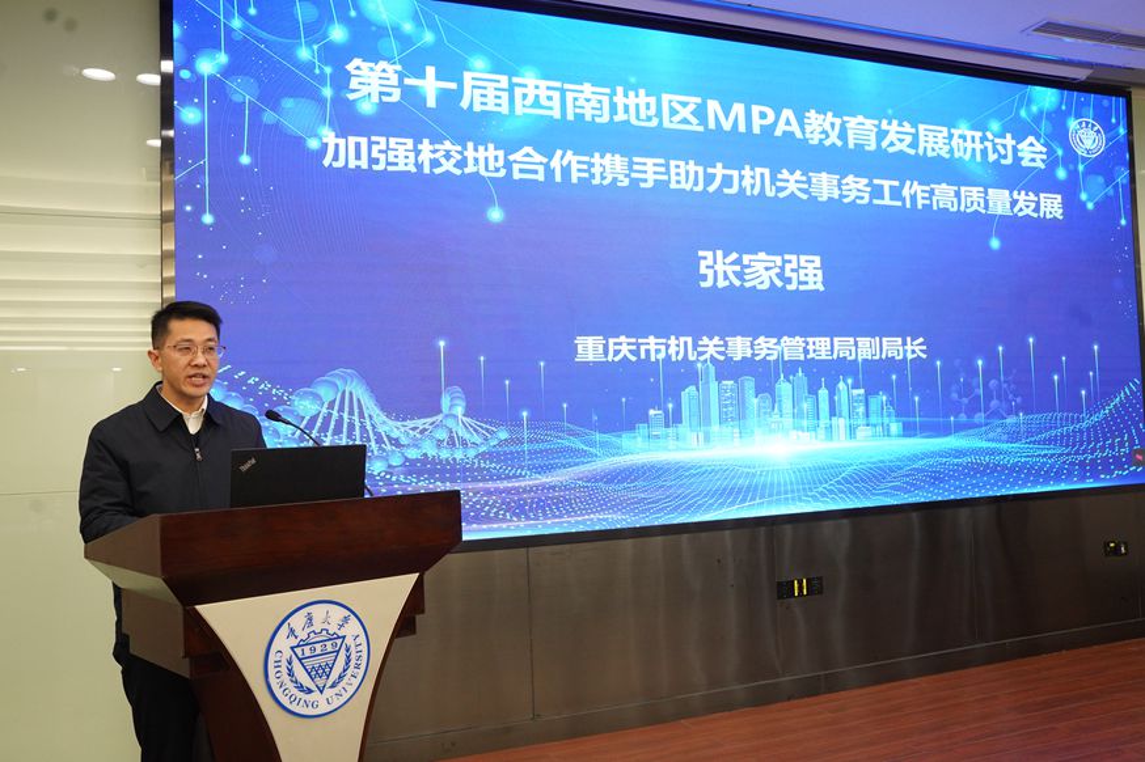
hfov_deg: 61.8
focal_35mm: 30
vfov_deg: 43.4
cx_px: 572
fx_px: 957
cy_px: 381
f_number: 6.3
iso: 4000
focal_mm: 30.1
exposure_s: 1/125
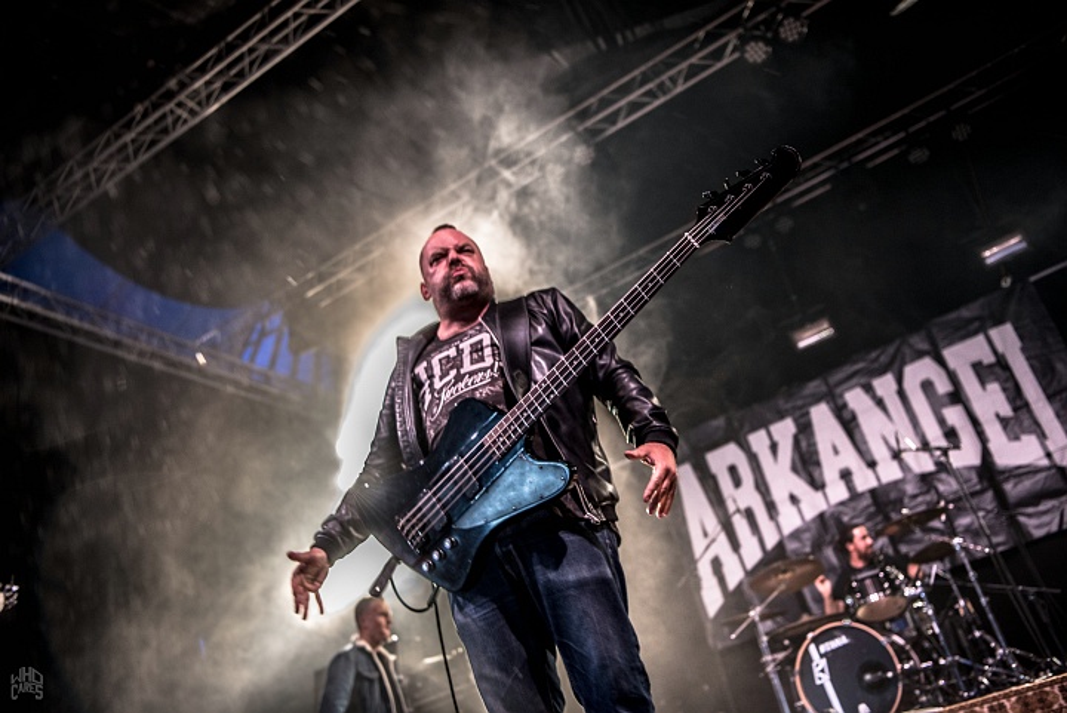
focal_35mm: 34
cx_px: 534
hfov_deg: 55.8
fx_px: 1008
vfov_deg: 38.9
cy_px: 356
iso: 800
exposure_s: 1/100
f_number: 2.8
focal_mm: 34
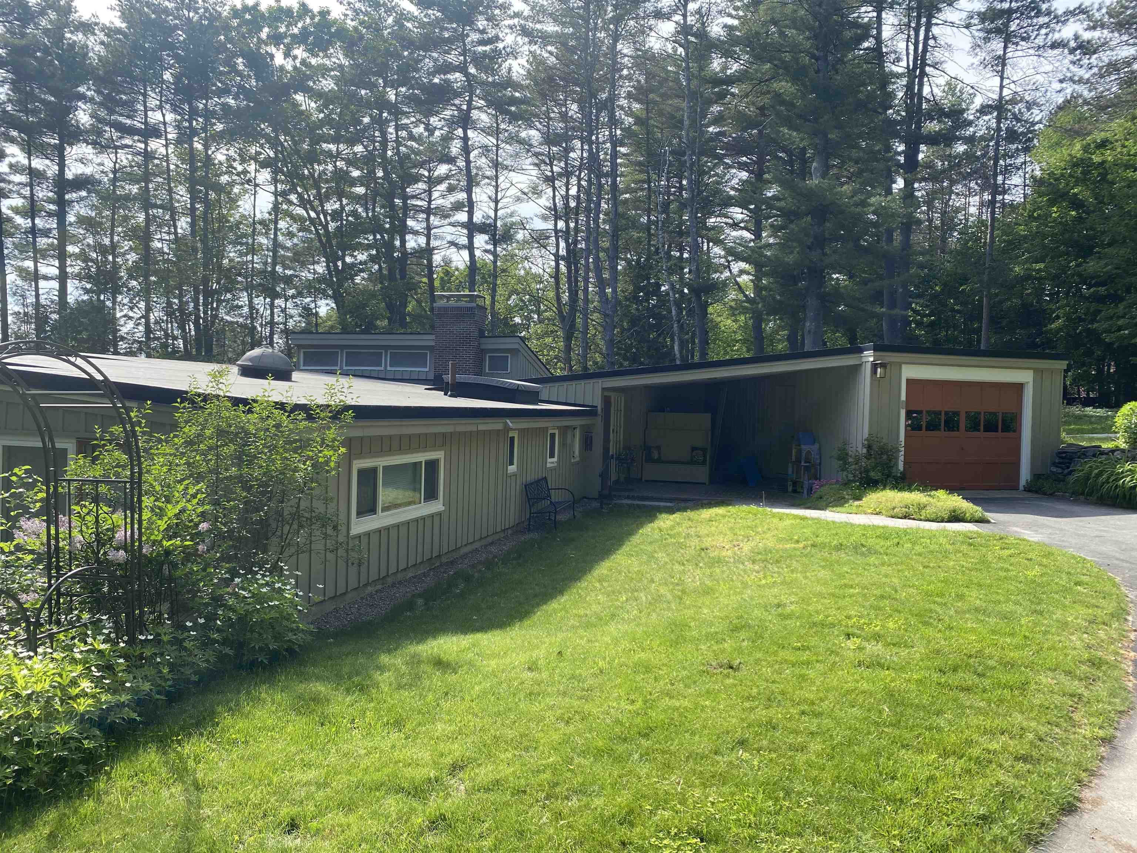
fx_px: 854
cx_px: 568
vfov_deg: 53.1
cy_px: 426
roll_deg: -2.8
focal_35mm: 26
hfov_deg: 67.3
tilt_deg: -0.7
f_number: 1.8
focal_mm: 4.25
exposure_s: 1/788
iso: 32
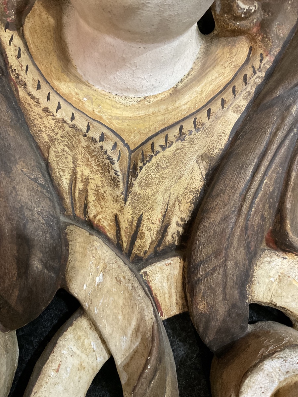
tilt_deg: -82.9
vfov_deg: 61.7
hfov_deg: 48.2
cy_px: 198
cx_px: 149
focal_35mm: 29
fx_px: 333
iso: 200
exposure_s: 1/50
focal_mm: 3
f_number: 1.8
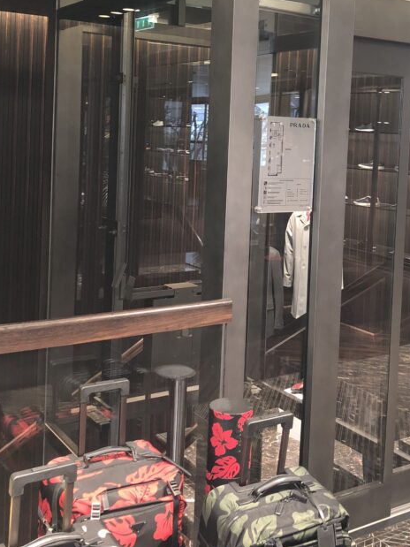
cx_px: 243
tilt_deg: -2.7
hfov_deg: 30.2
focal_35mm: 48
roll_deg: -1.4
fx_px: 758
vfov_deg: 39.0
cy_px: 163
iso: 100
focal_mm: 3.99
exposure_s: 1/11
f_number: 1.8
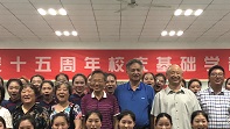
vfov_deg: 15.0
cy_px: 105
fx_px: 488
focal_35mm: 80
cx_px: 142
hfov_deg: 26.4
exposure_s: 1/13
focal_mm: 3.99
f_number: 1.8
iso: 100
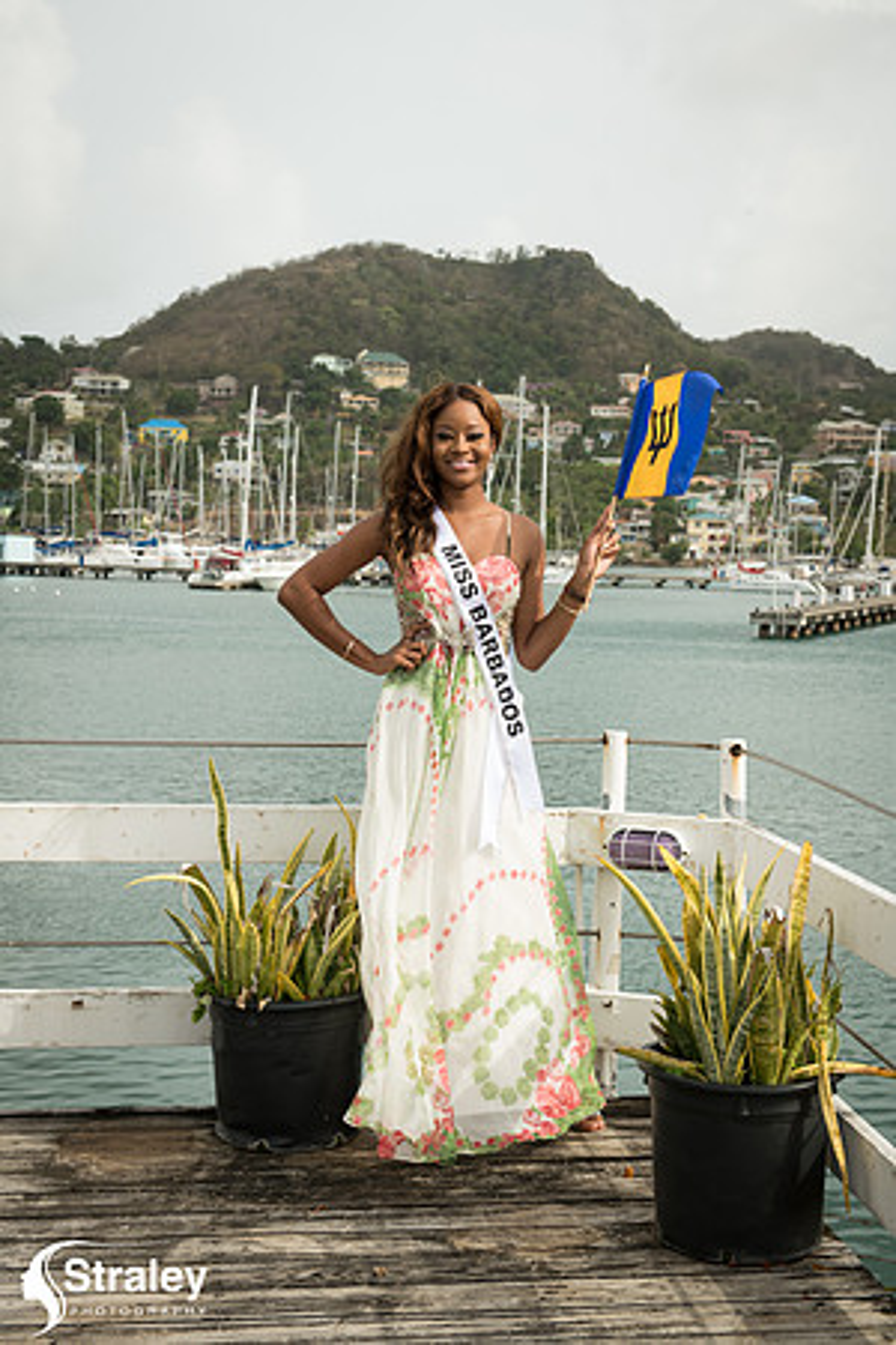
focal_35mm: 55
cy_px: 672
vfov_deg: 36.2
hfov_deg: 24.6
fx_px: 2053
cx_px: 448
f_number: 7.1
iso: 100
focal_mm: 55
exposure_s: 1/160
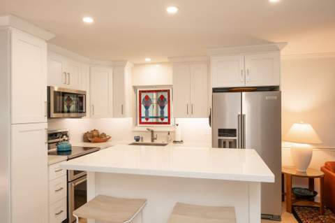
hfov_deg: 75.0
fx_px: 218
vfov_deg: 54.0
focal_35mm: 24
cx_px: 168
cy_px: 112
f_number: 8
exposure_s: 1/50
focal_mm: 23.5
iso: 1000
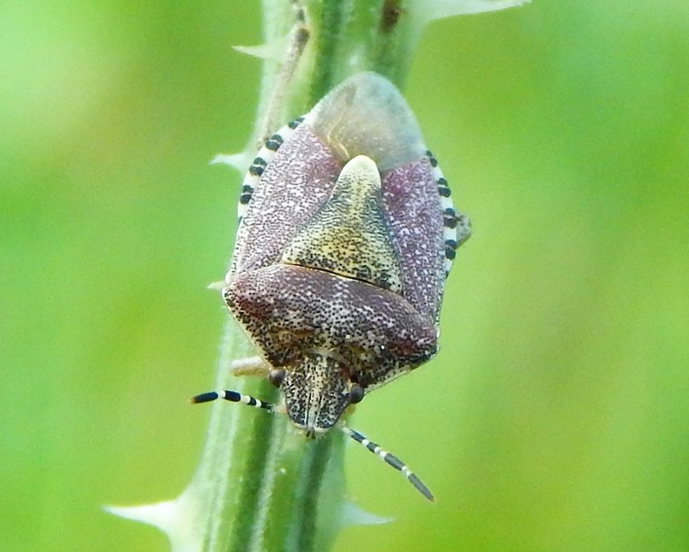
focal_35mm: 120
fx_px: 2447
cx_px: 352
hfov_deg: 16.0
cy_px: 278
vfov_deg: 12.9
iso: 360
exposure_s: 1/250
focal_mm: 20.5
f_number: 4.6
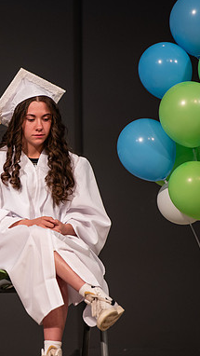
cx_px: -37
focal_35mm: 343
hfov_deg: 3.5
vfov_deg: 6.3
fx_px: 3232
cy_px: 177
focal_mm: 200
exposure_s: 1/250
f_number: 2.8
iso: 800
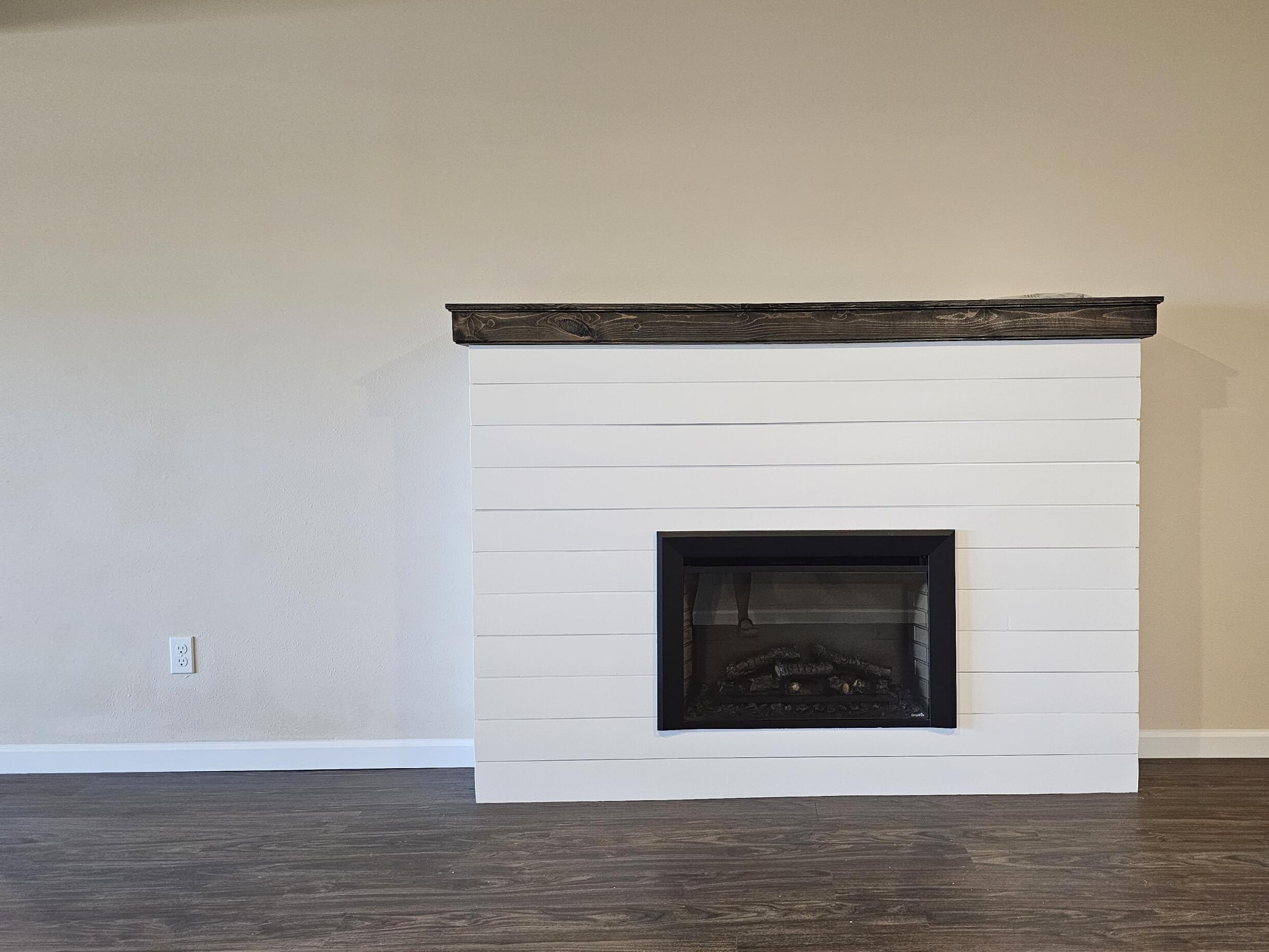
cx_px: 743
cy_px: 476
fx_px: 1026
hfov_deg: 63.0
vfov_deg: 49.7
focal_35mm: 28
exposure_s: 1/120
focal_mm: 6.3
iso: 400
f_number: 1.7
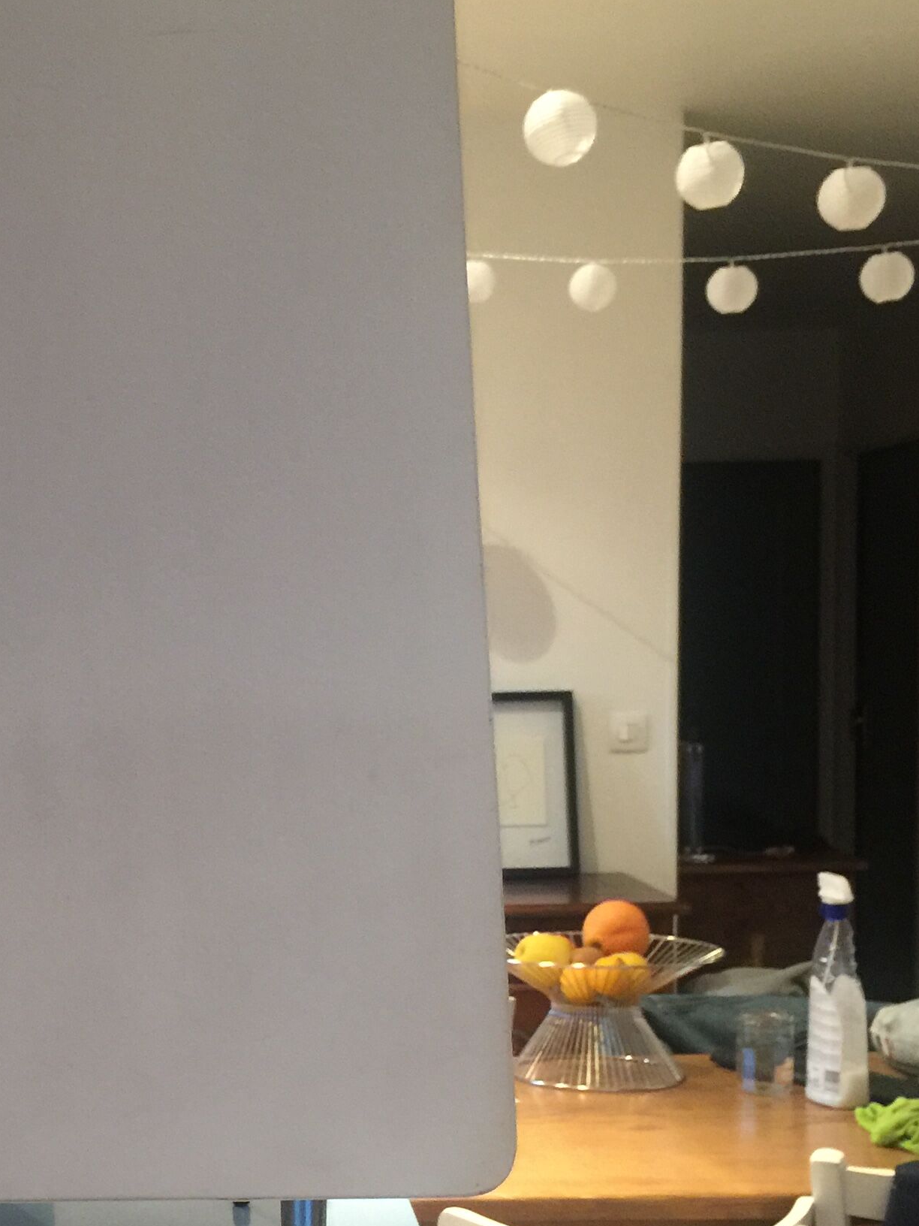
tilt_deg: -3.5
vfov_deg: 33.0
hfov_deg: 24.5
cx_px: 86
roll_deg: +0.1
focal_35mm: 58
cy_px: 811
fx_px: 2053
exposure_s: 1/10
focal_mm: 4.15
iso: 100
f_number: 2.2
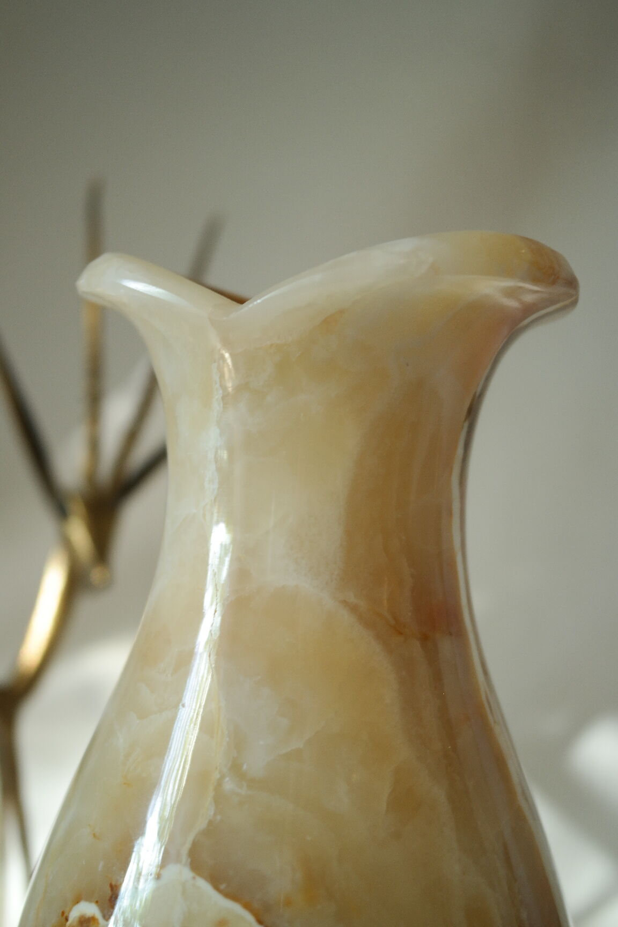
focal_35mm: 53
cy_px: 464
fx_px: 1365
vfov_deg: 37.5
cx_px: 309
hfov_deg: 25.5
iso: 400
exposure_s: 1/30
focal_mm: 35
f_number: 5.6
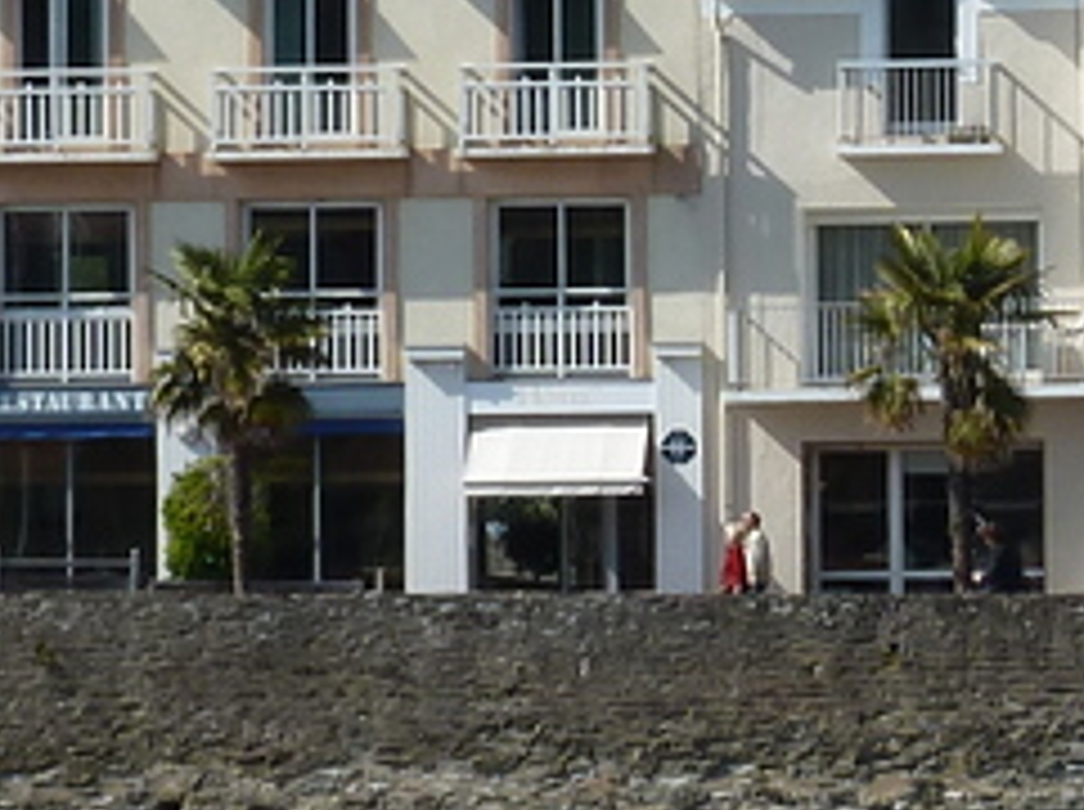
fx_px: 12945
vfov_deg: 3.6
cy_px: -220
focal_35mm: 414
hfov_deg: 4.8
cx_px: 1115
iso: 80
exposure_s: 1/400
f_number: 5
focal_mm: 13.7
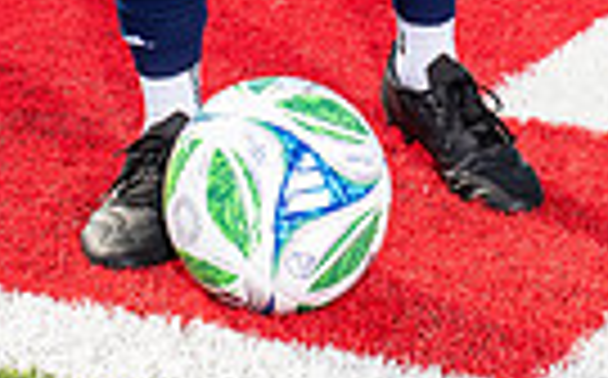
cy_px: -531
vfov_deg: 8.7
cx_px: 270
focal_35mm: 136
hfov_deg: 15.4
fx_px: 2251
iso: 100
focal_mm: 40
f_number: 6.3
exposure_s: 1/400
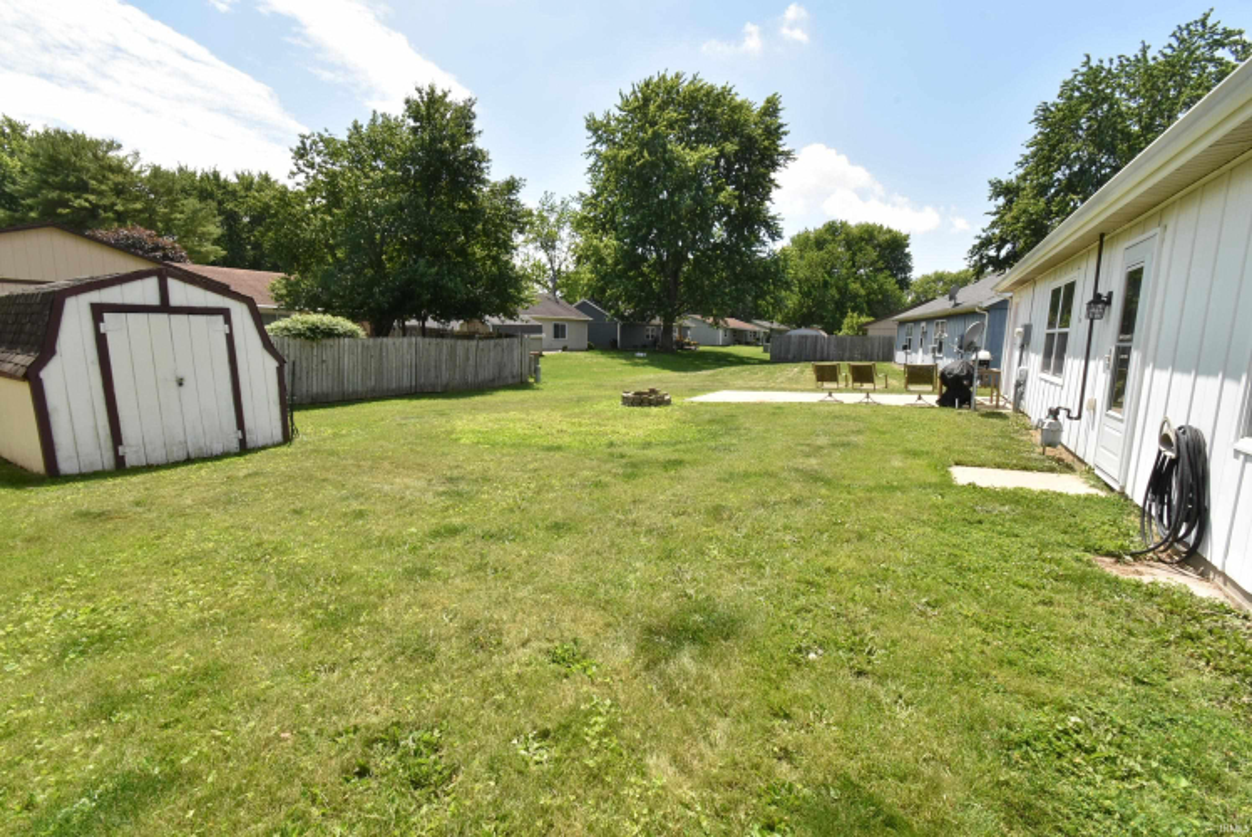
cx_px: 626
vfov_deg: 77.4
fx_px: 522
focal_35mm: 15
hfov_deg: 100.3
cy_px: 418
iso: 400
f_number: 20
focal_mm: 10
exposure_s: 1/100
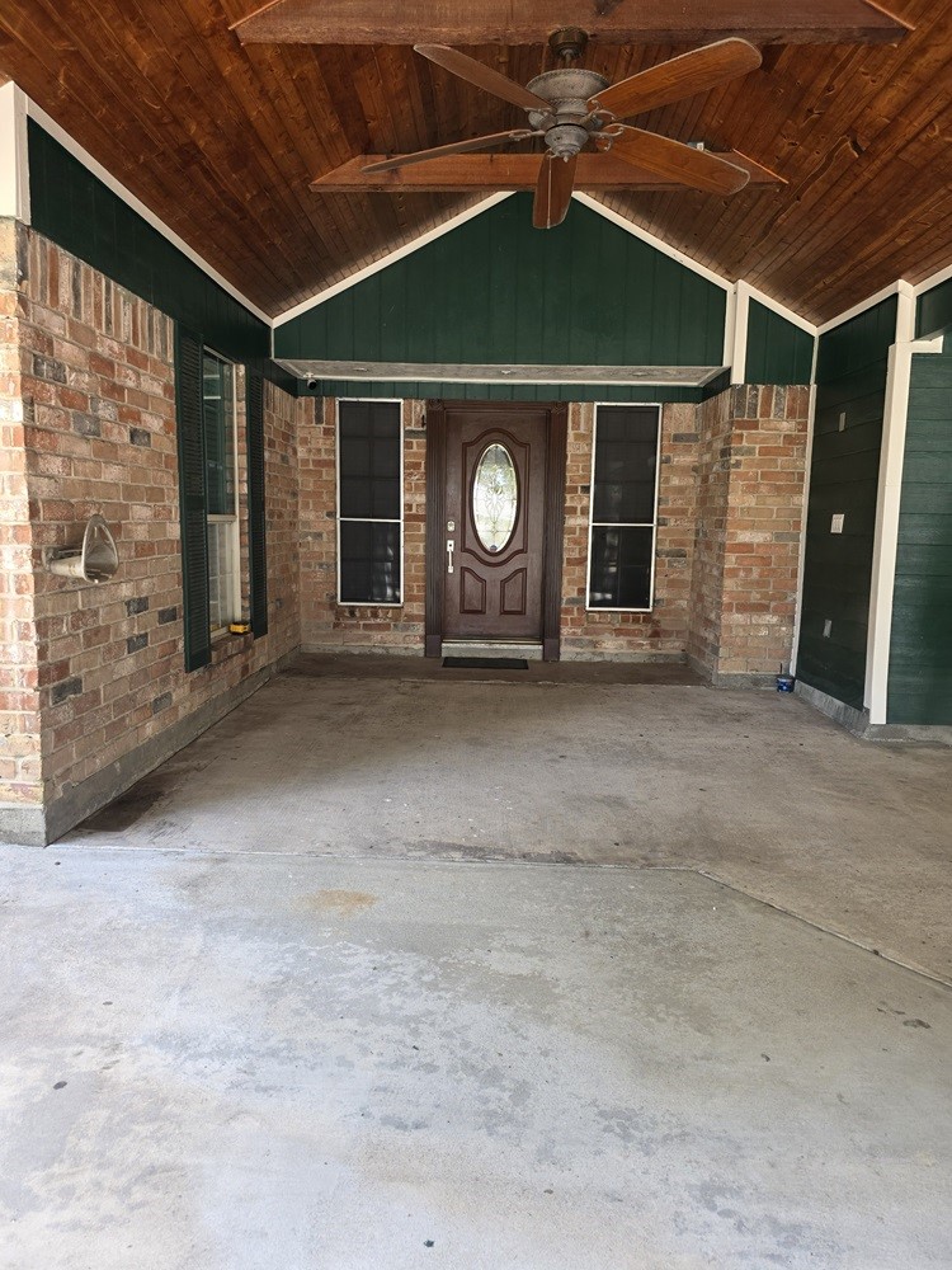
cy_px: 635
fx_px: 843
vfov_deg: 73.9
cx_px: 476
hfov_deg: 58.9
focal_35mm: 23
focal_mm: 6.3
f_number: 1.7
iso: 80
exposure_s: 1/180
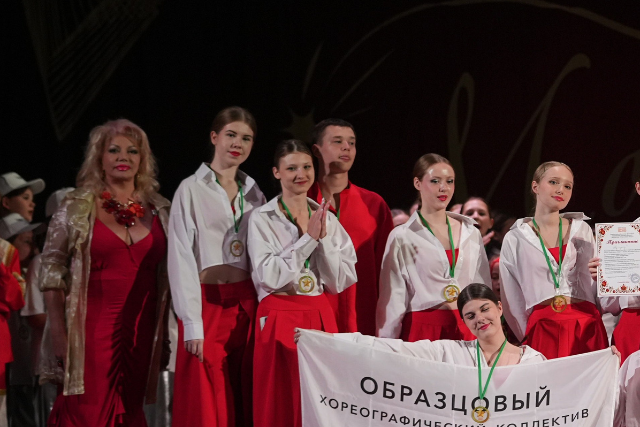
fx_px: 3538
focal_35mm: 199
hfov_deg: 10.2
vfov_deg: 6.9
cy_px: 116
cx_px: 659
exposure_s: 1/250
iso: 1600
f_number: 2.8
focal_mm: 93
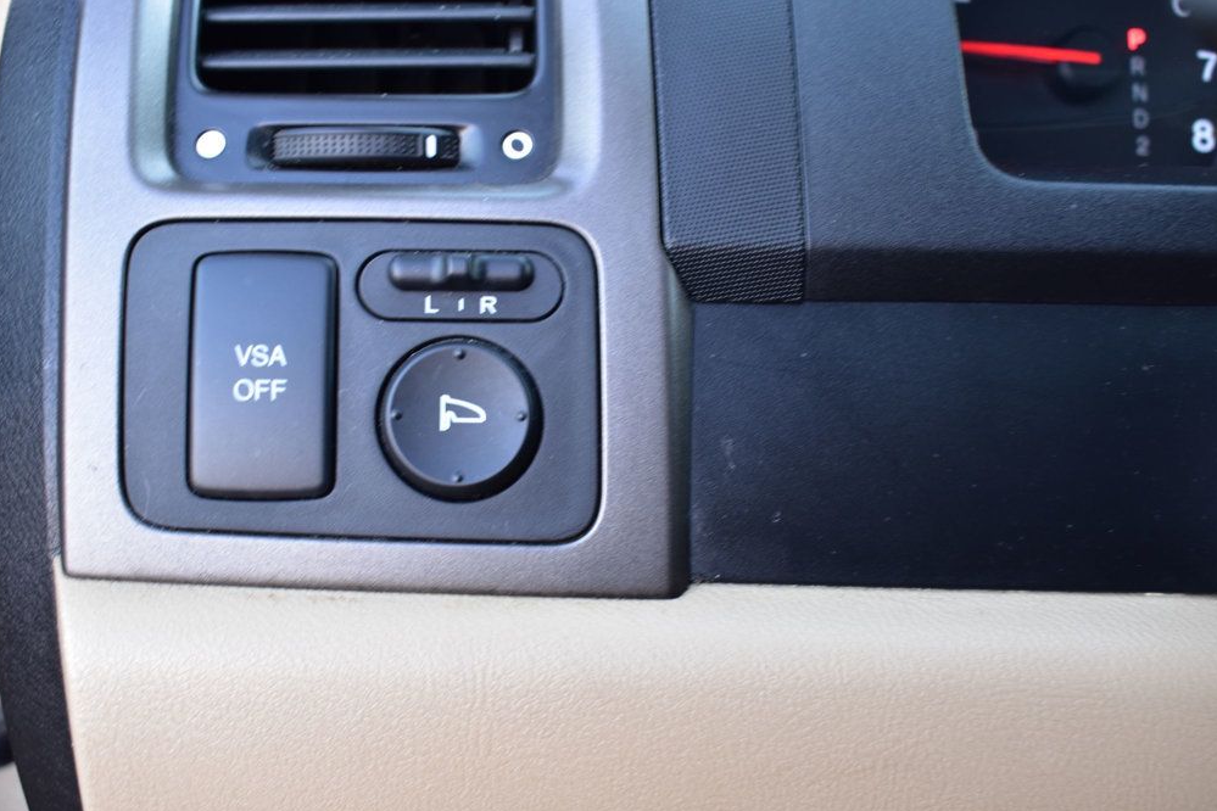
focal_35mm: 42
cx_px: 618
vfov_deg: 32.2
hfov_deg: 46.9
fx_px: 1403
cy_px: 413
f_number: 7.1
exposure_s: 1/25
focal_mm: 27
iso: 400
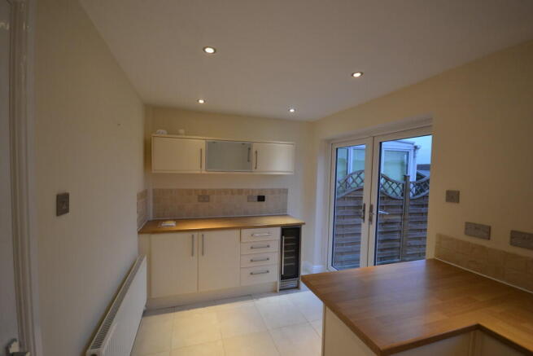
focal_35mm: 15
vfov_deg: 77.4
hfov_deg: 100.4
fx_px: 222
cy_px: 178
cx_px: 266
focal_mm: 10
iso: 500
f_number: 4
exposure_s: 1/60
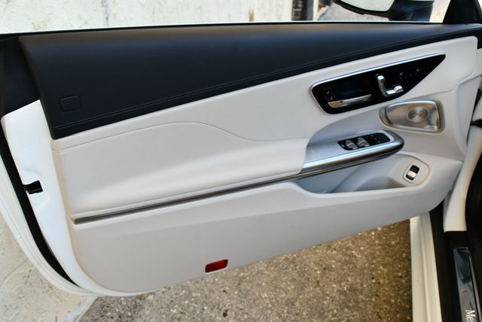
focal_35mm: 36
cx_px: 241
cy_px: 161
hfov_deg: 53.1
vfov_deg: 36.9
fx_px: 482
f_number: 5
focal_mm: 18
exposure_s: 1/250
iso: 400
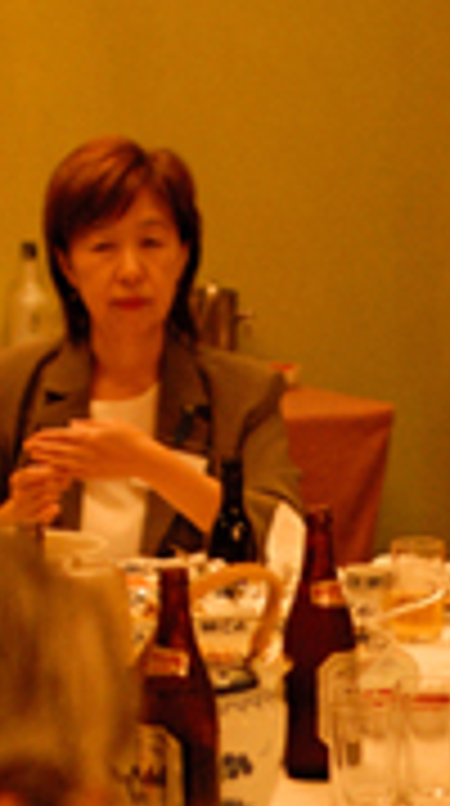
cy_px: 977
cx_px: 394
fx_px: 3369
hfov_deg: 7.6
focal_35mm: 158
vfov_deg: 13.3
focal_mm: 28
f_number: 2
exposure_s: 1/160
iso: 800
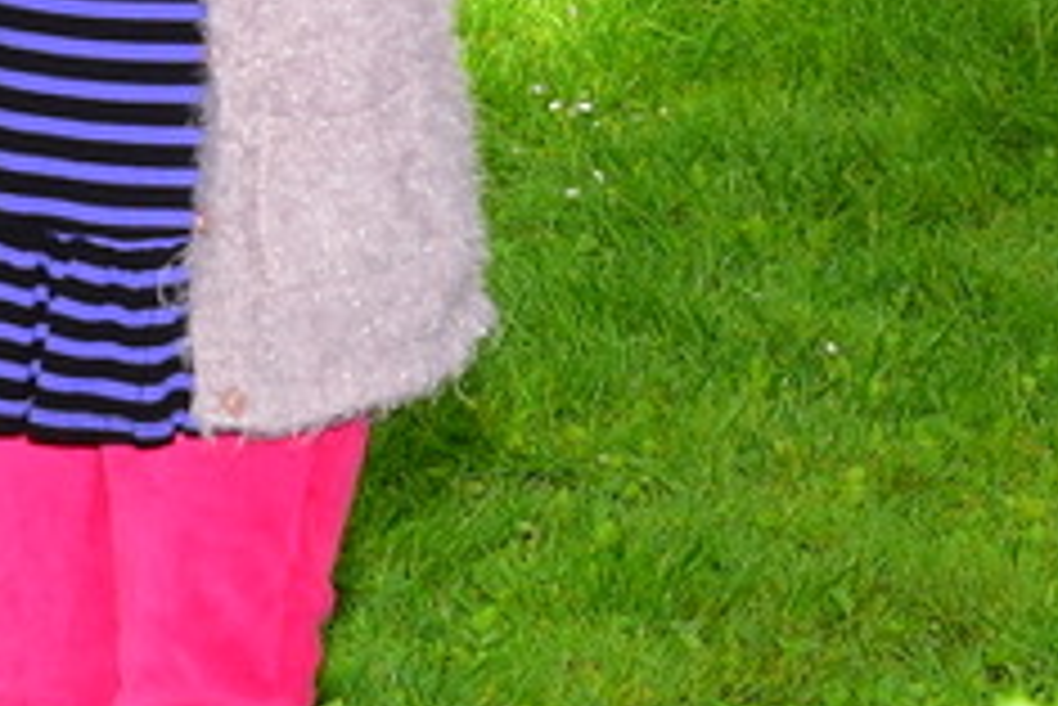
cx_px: -297
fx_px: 9292
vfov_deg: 4.3
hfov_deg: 6.5
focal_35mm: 316
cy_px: -9
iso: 500
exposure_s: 1/250
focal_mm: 58
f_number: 8
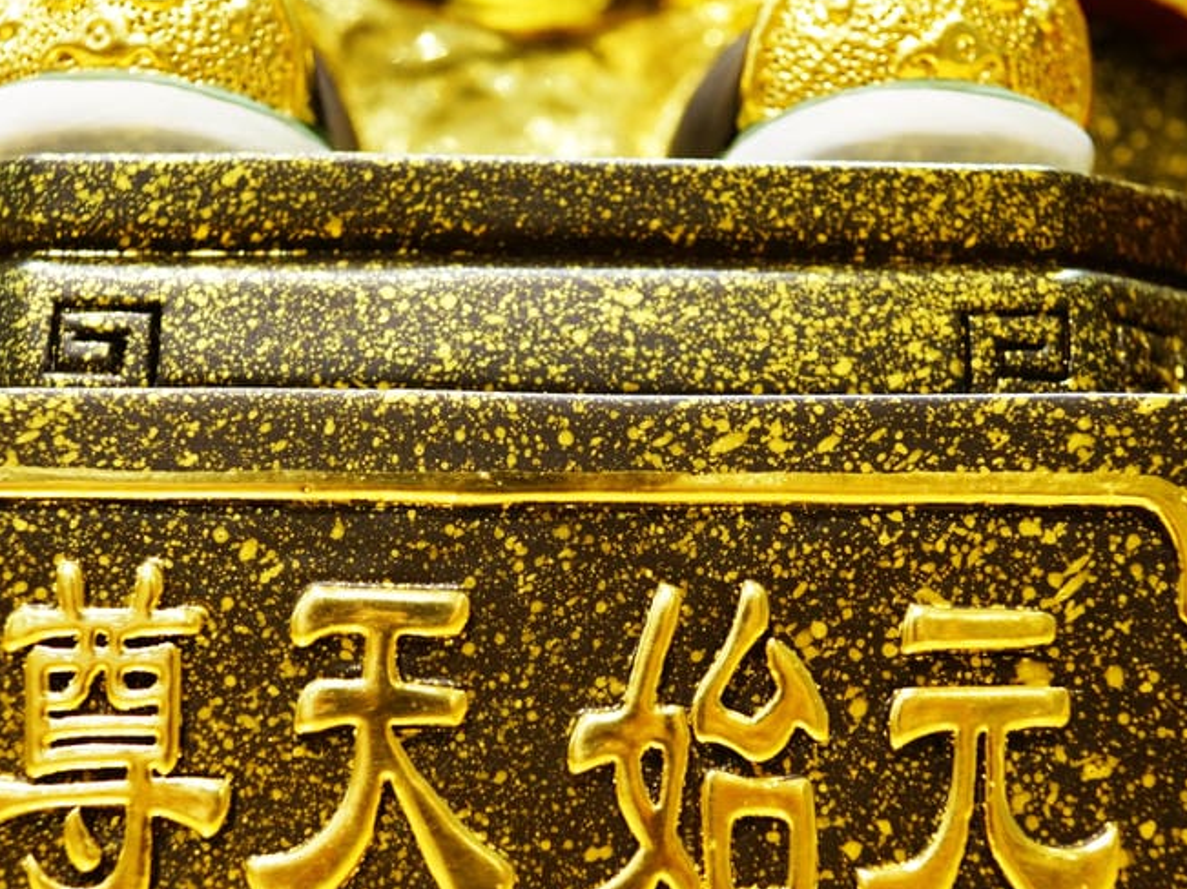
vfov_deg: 23.6
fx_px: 2126
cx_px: 480
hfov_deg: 31.1
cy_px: 496
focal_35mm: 62
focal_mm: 35
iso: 1250
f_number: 4.5
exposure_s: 1/80
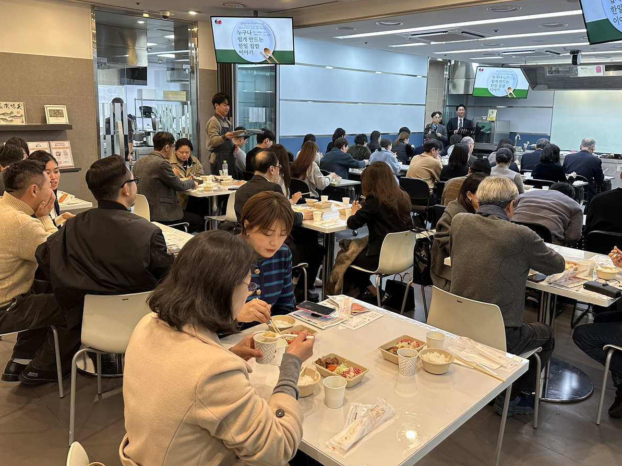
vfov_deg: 47.9
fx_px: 521
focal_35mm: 29
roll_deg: -2.1
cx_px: 336
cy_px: 187
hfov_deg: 61.6
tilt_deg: -9.1
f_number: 1.78
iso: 200
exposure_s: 1/120
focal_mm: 6.86
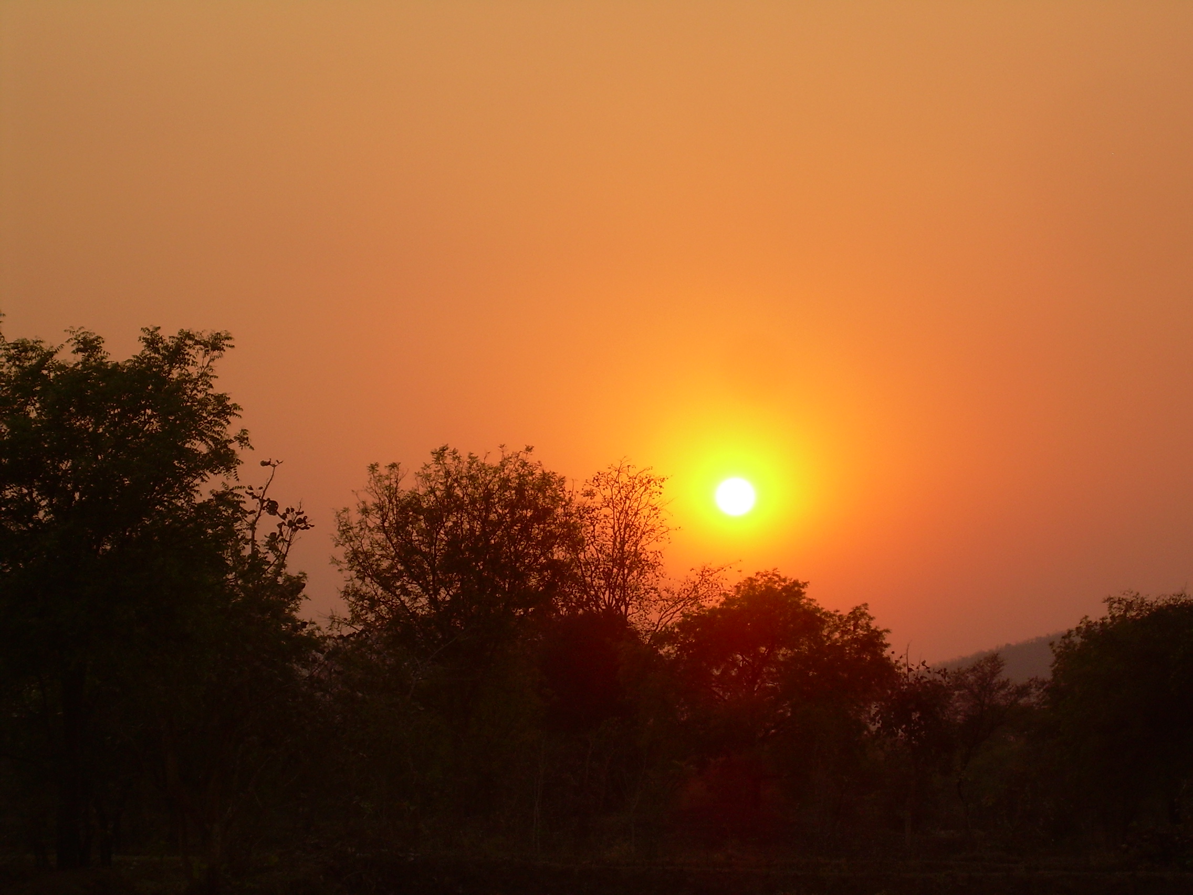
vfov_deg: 13.5
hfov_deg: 17.9
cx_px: 596
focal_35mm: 110
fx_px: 3791
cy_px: 448
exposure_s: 1/193
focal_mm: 18.9
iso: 50
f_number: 4.9
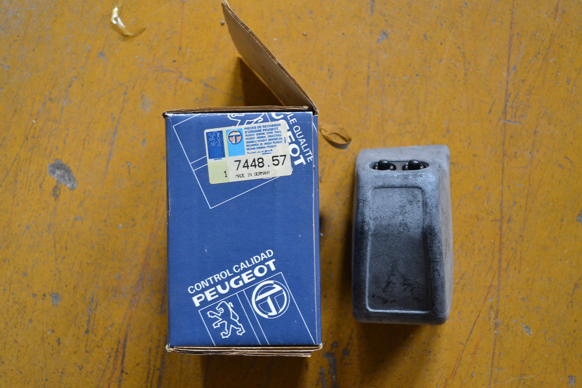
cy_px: 194
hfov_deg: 43.6
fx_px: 727
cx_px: 291
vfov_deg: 29.9
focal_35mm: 45
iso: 1400
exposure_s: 1/60
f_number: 4.5
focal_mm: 30
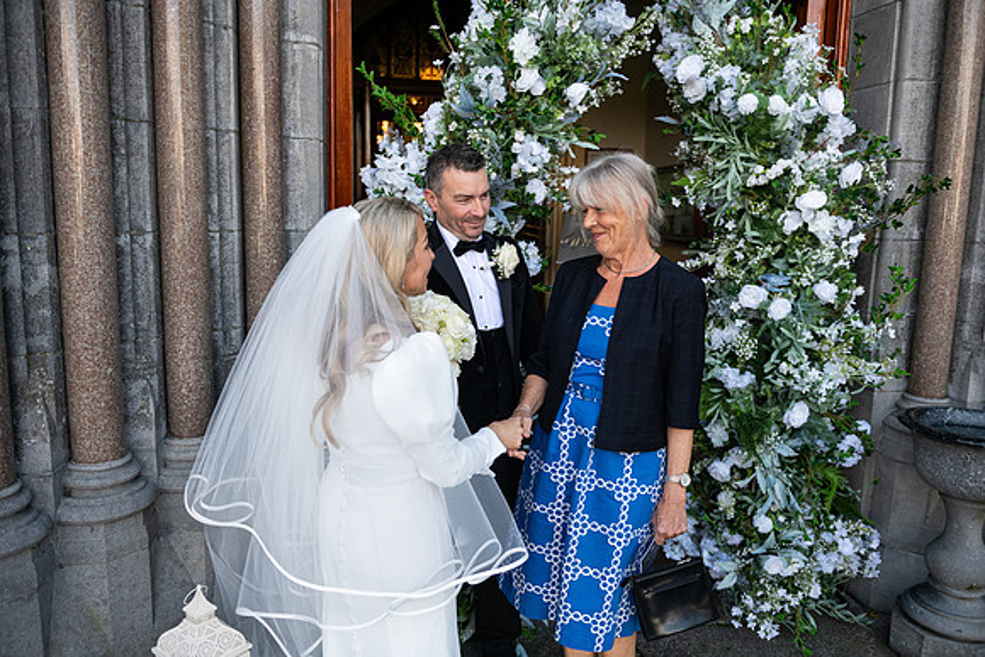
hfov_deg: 67.4
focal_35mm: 27
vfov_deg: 48.0
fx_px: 739
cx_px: 492
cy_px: 328
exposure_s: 1/1250
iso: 500
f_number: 3.5
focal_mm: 27
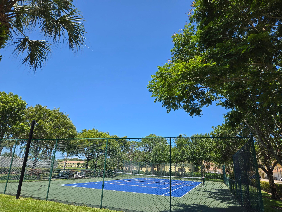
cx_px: 141
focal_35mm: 23
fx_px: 187
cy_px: 106
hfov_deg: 73.9
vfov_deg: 58.9
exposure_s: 1/1372
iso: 25
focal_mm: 5.4
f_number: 1.8
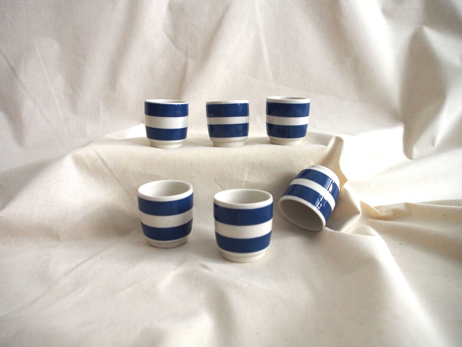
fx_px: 320
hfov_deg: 71.6
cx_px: 231
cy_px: 174
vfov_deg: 56.8
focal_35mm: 24
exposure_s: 1/60
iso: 1250
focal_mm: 12
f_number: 3.5
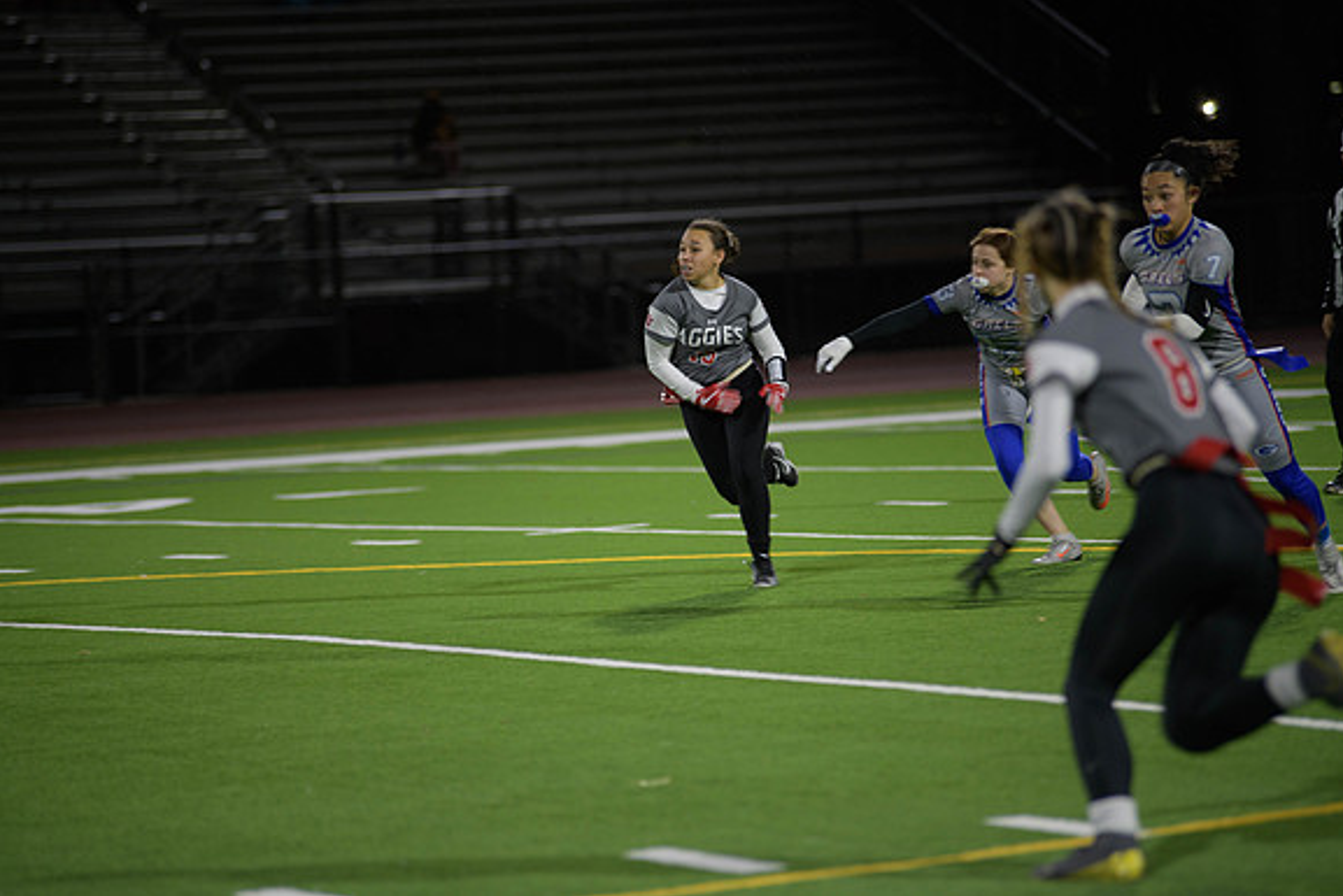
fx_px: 7500
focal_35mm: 201
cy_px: 448
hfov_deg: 10.2
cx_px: 673
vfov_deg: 6.8
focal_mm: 200
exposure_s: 1/200
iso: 720
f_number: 2.8
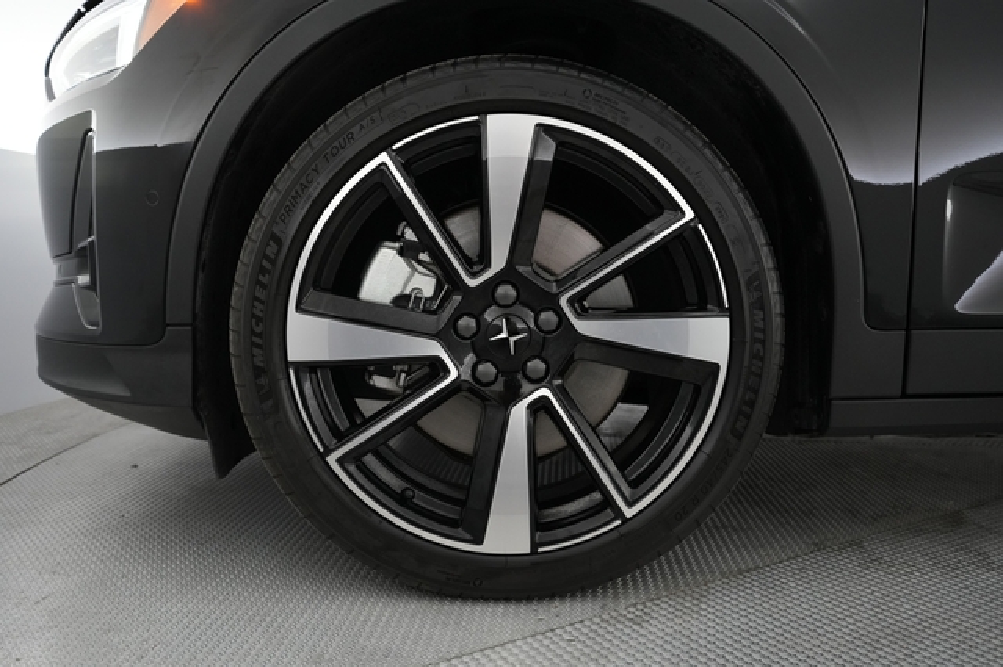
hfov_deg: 67.4
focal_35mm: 27
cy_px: 334
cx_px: 502
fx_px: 752
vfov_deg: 47.9
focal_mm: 27
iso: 3200
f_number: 4.5
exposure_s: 1/80
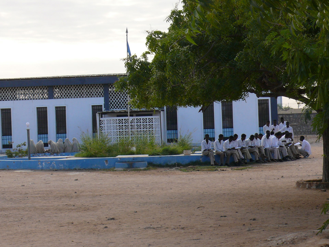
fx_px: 1064
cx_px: 164
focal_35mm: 112
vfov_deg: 13.2
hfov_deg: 17.6
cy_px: 124
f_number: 5
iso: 100
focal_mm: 14.1
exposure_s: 1/250
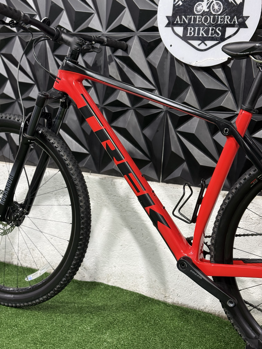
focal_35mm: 48
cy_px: 174
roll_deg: -3.1
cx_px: 131
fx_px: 484
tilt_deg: -8.2
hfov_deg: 30.3
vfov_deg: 39.7
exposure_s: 1/60
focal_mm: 6.76
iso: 200
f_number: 1.78
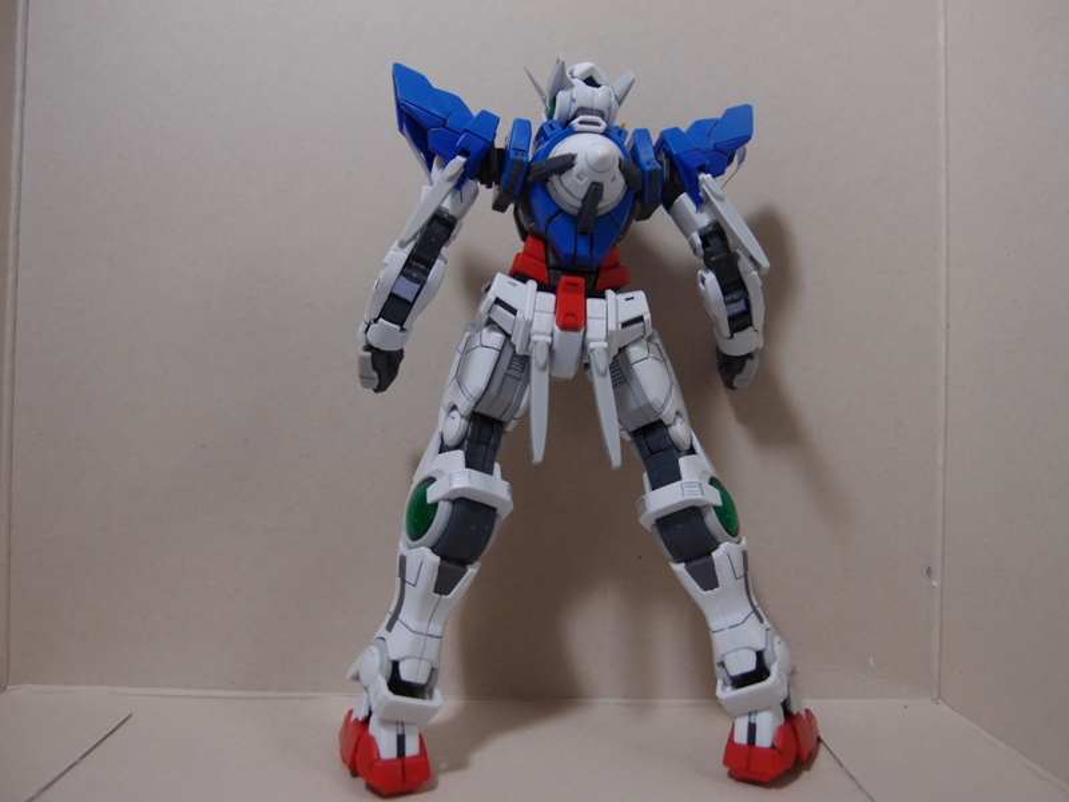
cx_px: 534
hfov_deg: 63.4
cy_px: 401
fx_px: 865
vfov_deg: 49.7
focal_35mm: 28
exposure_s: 1/80
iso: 100
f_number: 2
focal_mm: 6
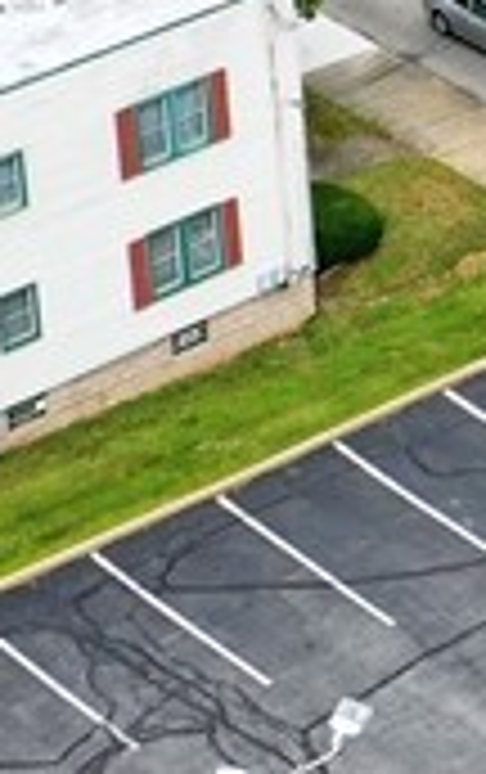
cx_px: 1004
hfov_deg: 7.0
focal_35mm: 180
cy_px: -356
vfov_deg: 11.2
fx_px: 3802
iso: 100
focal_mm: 10.26
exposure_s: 1/400
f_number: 5.6
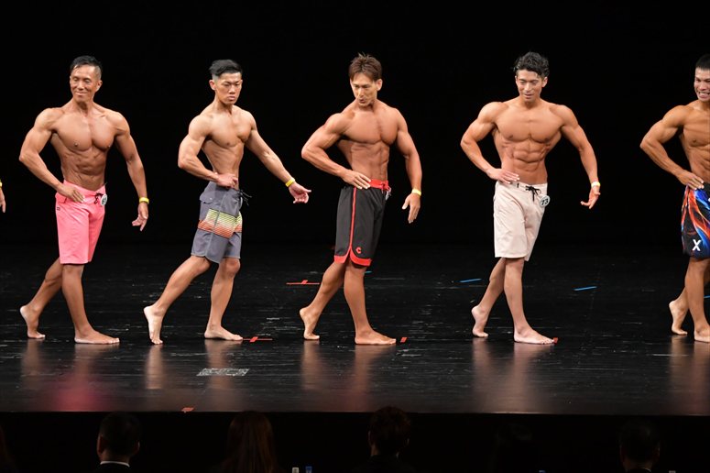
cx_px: 355
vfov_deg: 6.8
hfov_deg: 10.2
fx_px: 3982
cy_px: 236
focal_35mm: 202
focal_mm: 135
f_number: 5.6
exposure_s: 1/400
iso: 3200
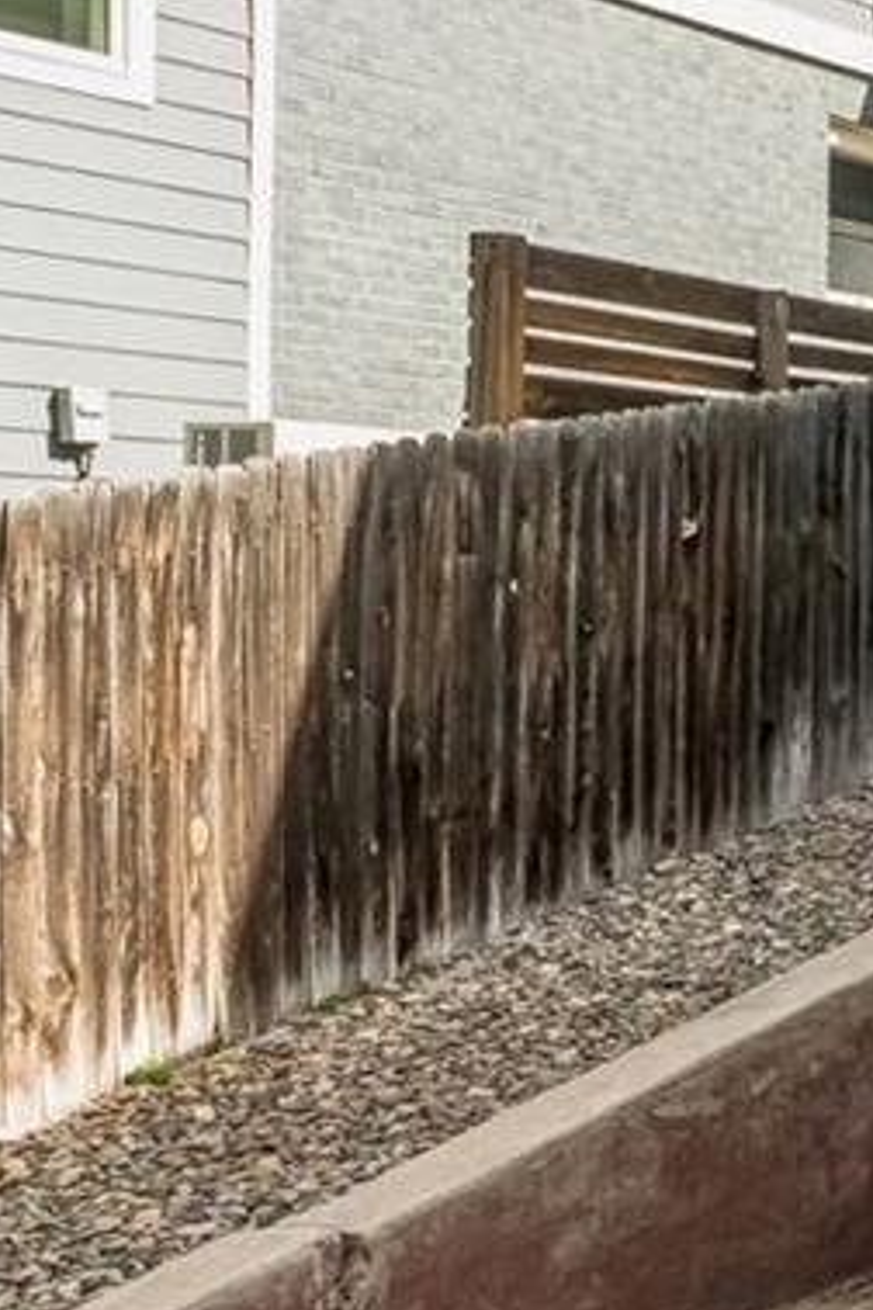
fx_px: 2619
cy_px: 236
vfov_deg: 27.4
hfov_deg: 11.2
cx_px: 2654
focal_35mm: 72
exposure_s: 1/250
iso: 400
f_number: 9
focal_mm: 17
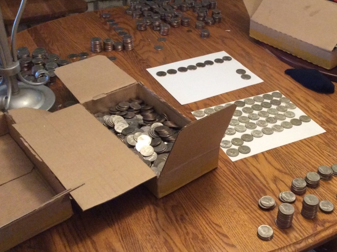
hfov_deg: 40.0
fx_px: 457
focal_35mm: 47
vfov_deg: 30.8
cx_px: 225
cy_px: 113
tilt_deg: -36.6
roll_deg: -6.0
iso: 320
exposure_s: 1/17
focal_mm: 3.3
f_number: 2.4
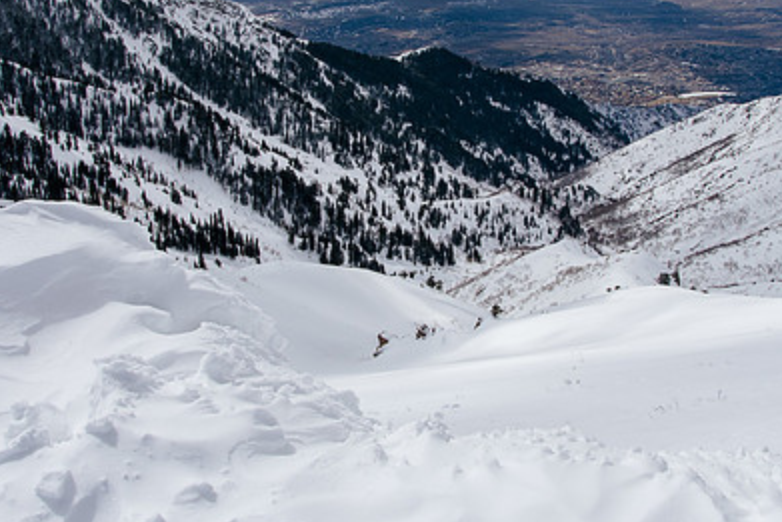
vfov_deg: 33.2
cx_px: 428
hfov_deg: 48.4
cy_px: 181
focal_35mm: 40
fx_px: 869
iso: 320
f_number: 9
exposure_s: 1/3200
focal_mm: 18
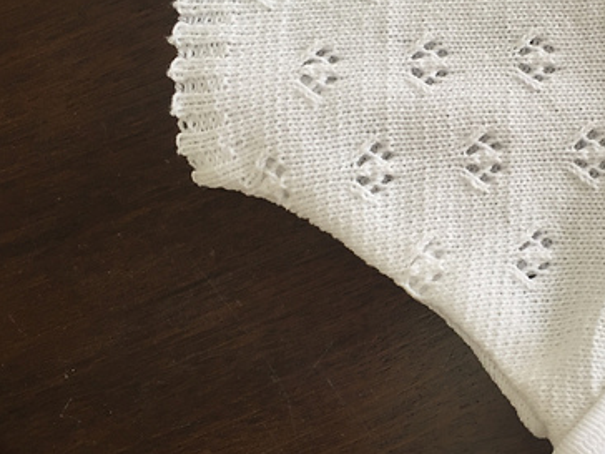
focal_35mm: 51
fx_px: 891
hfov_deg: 35.8
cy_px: 150
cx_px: 517
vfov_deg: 28.4
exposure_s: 1/50
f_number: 2.2
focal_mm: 4.15
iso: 32
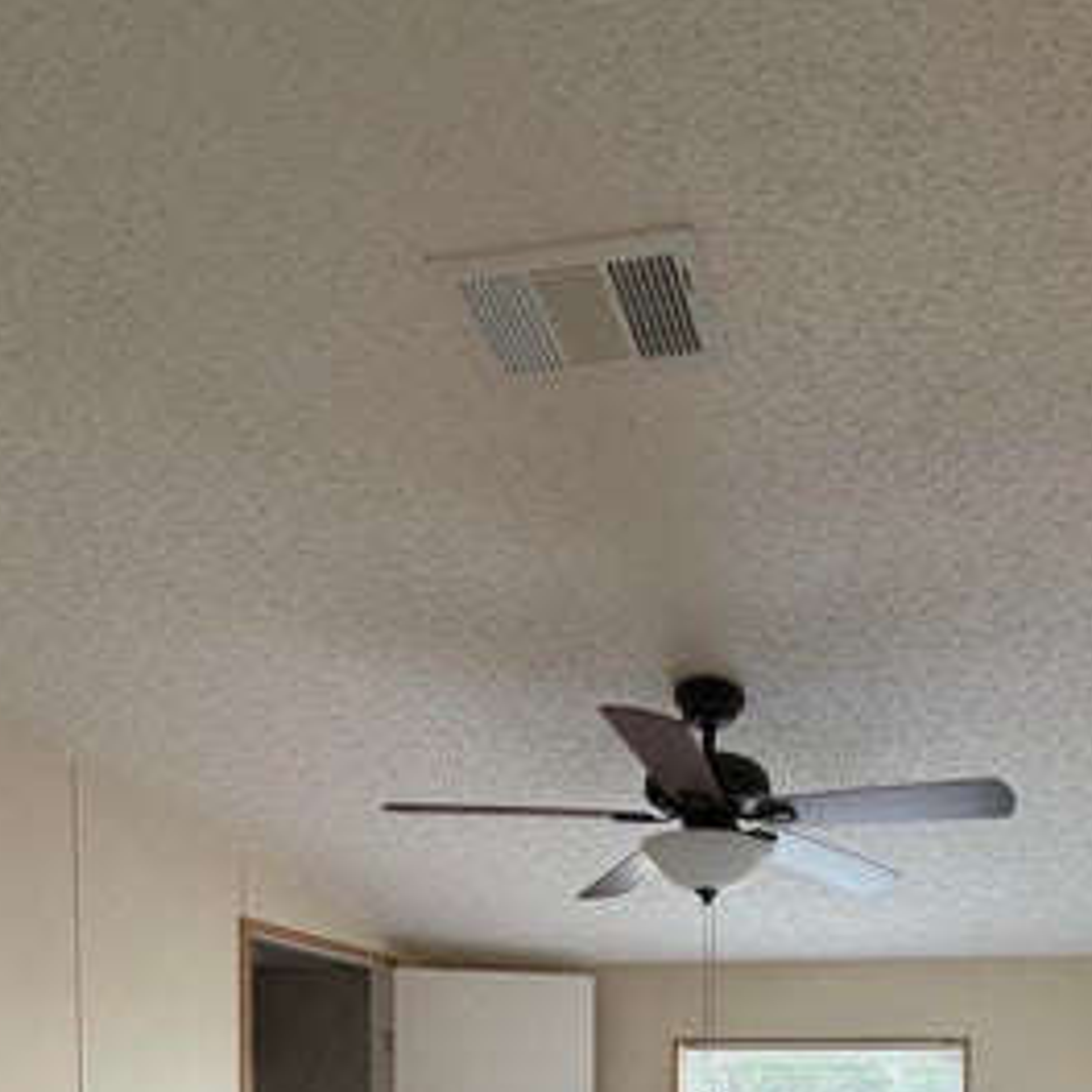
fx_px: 1071
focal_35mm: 30
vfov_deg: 43.0
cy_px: 1183
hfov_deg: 52.1
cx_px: 794
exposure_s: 1/60
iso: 200
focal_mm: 2.22
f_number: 2.2
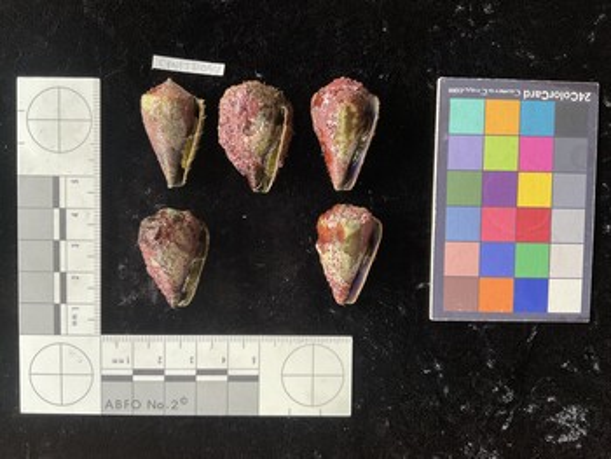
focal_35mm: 29
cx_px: 306
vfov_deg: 48.3
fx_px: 512
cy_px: 230
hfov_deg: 61.6
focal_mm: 3
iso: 160
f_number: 1.8
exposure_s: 1/60
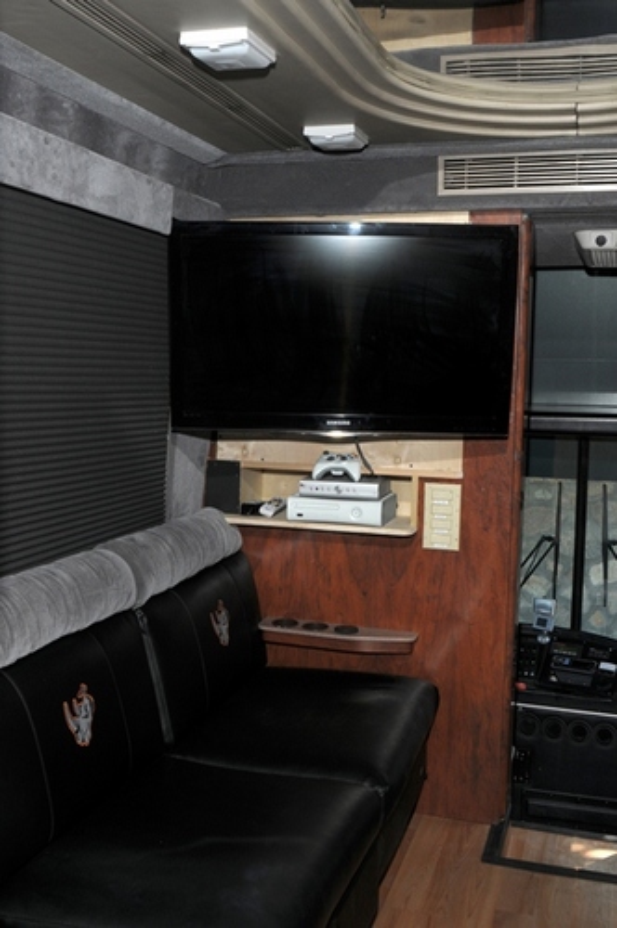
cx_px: 308
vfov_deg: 53.2
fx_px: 928
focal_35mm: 36
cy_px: 464
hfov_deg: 36.8
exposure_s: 1/160
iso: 200
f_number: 5.6
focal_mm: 24
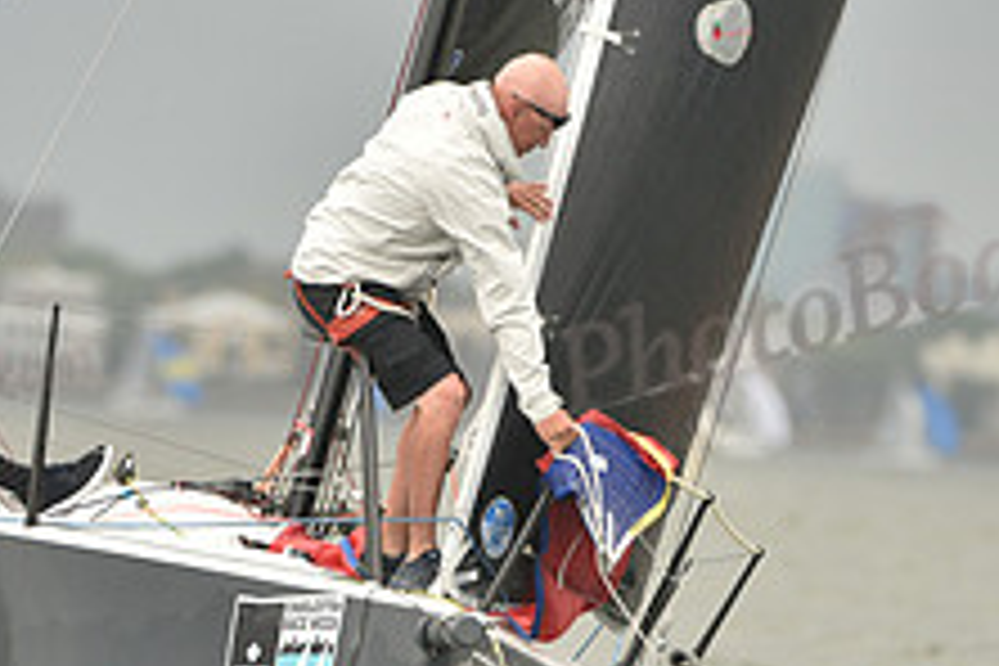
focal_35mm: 1046
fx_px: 29024
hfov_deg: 2.0
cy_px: 596
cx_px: 328
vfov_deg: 1.3
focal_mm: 400
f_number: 5
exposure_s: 1/800
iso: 400
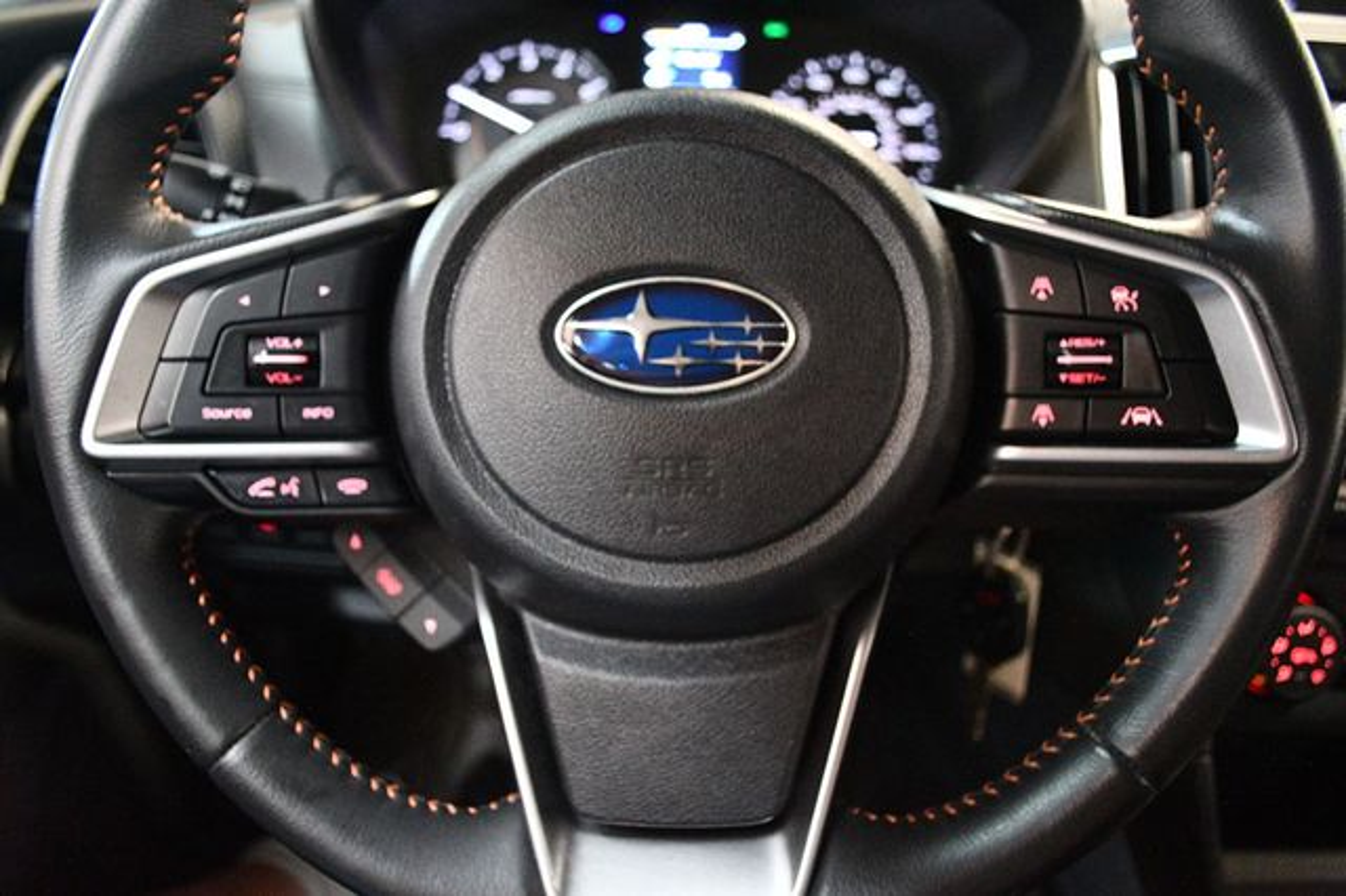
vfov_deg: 47.9
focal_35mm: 27
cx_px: 673
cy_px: 448
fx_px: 1009
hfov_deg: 67.4
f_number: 3.5
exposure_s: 1/60
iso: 7200
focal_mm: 18
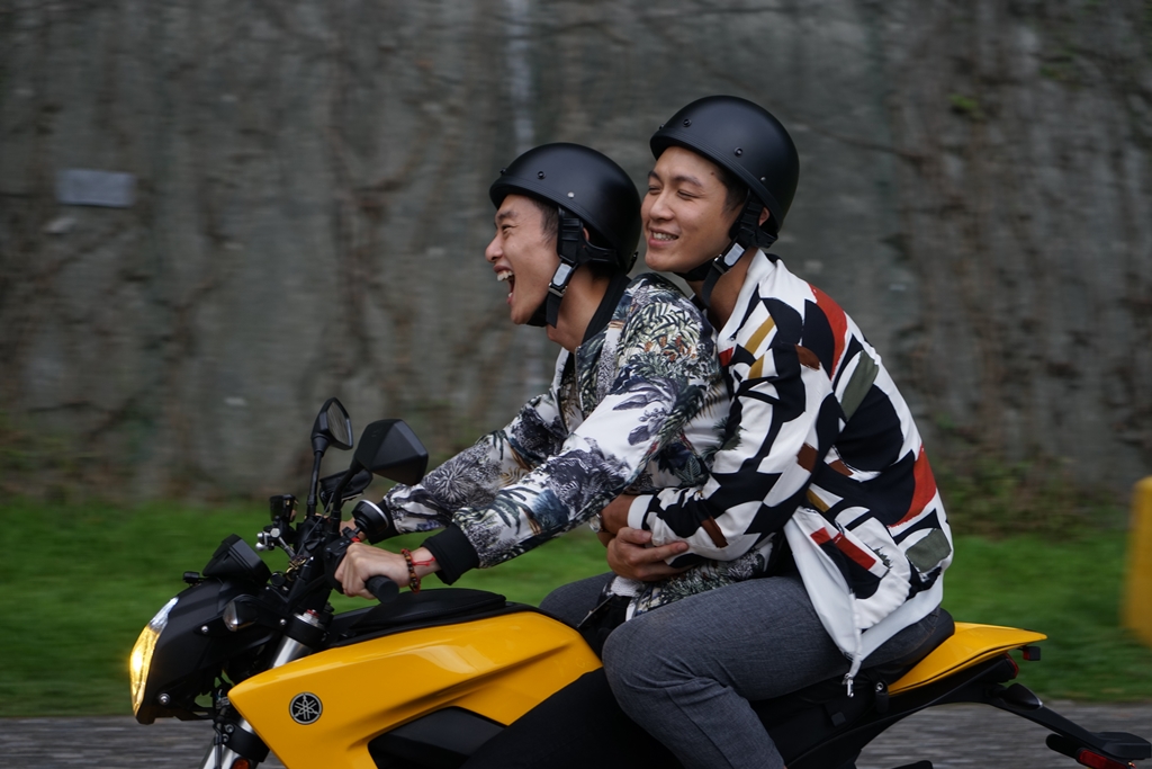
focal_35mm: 60
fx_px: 1920
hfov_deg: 33.4
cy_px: 384
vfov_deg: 22.6
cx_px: 576
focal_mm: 60
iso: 250
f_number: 4
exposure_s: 1/125
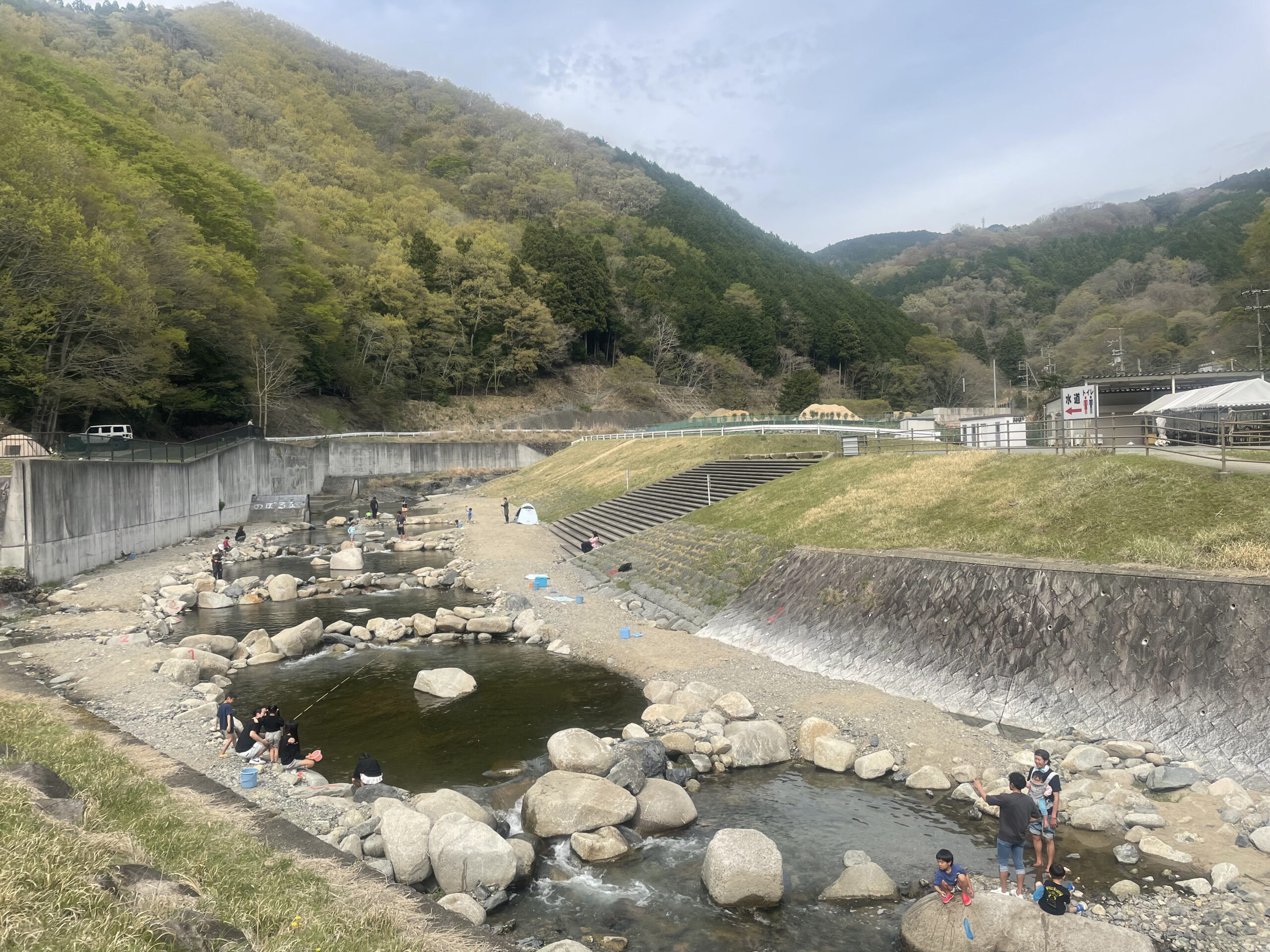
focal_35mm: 26
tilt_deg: -0.4
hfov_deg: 67.3
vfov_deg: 53.1
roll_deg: +2.2
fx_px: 954
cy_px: 476
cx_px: 635
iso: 32
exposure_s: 1/2747
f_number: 1.6
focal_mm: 4.2
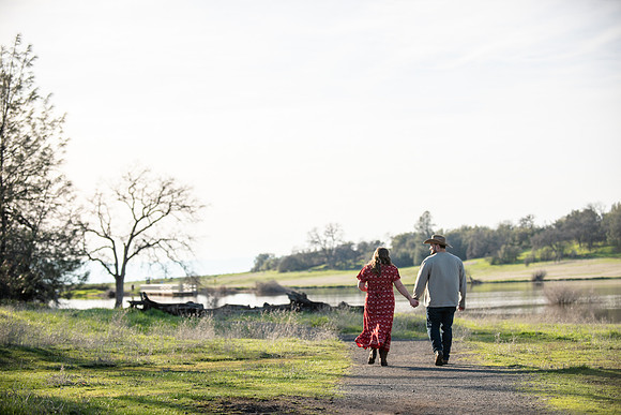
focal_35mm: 82
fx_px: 1415
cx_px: 310
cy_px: 208
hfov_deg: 24.8
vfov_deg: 16.7
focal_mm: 82
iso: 50
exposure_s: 1/1600
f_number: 2.8
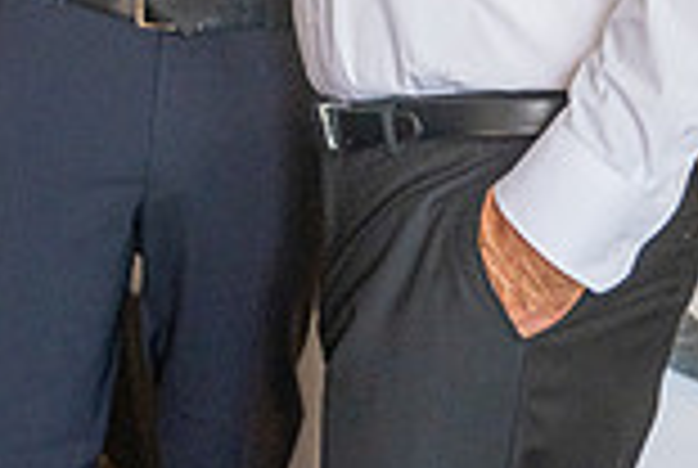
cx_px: -68
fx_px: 2389
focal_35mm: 123
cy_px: -223
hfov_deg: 16.1
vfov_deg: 10.8
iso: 1250
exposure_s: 1/160
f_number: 3.2
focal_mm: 32
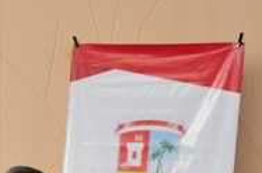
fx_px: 1402
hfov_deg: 10.3
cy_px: 265
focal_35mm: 193
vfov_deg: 7.0
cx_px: -140
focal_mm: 40
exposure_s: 1/60
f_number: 7.1
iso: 1600
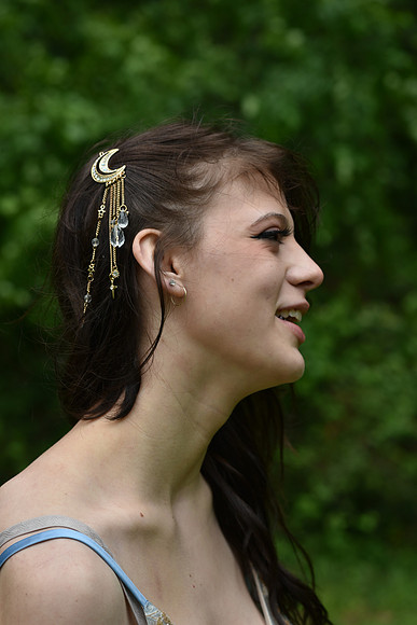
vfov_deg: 23.9
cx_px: 208
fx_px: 1476
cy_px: 312
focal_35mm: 85
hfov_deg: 16.1
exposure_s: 1/500
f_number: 5.6
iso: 200
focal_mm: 85
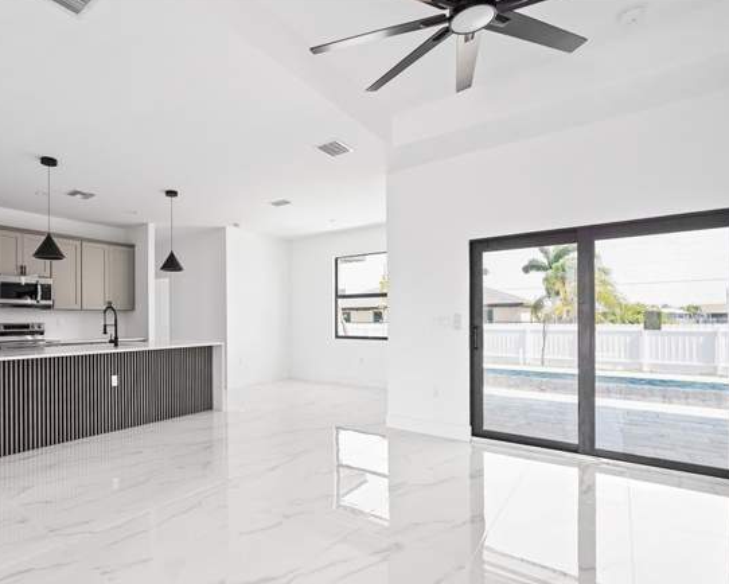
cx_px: 250
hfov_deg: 83.7
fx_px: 389
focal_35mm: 18
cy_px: 351
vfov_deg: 73.0
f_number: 4
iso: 100
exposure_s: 1/250
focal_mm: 13
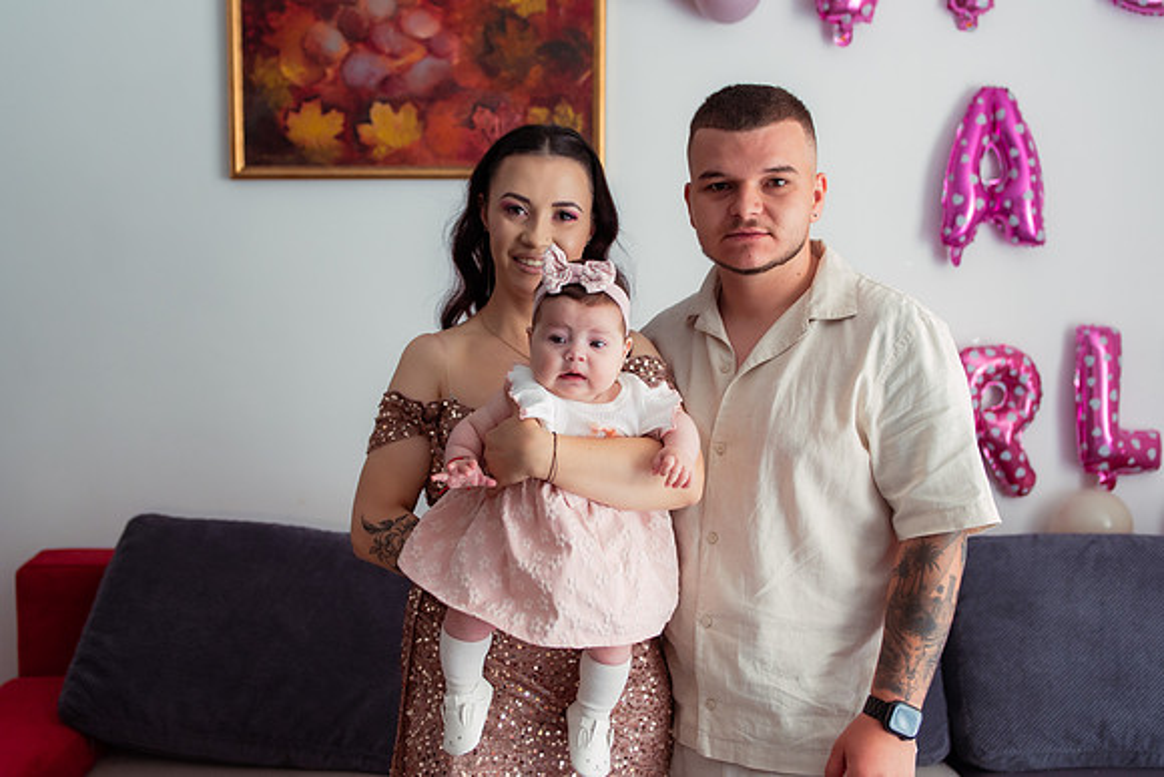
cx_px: 582
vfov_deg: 35.5
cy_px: 388
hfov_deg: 51.3
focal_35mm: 37
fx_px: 1212
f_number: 3.2
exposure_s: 1/160
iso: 1250
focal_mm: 35
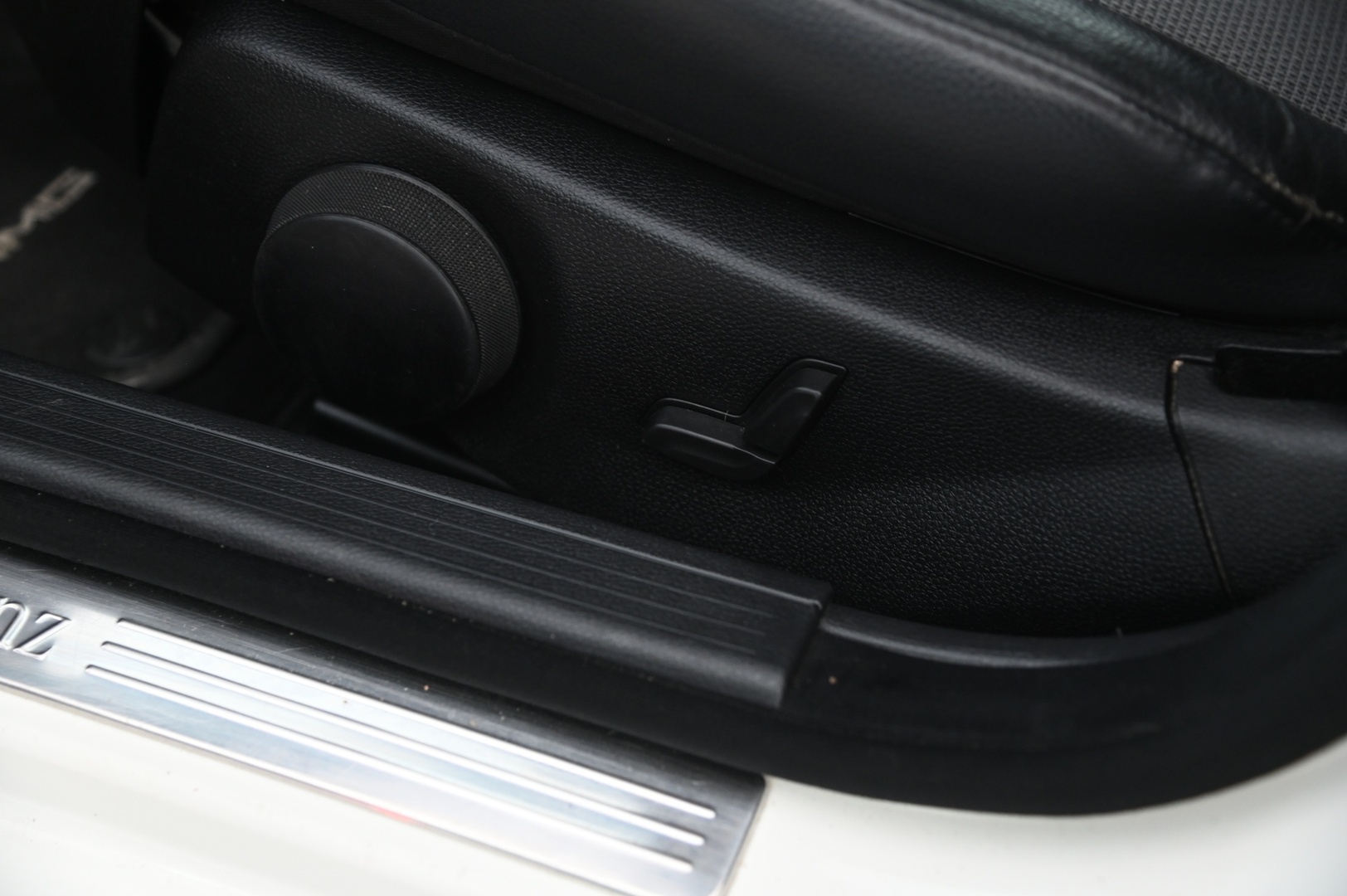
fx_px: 1944
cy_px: 448
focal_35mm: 52
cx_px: 674
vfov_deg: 25.9
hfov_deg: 38.2
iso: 2000
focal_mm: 52
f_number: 4
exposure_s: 1/13
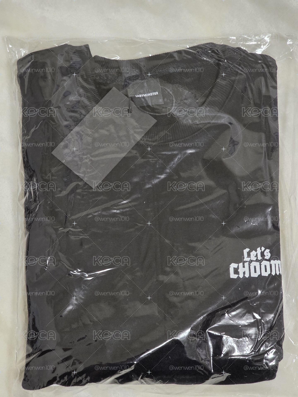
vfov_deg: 28.2
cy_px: 198
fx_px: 792
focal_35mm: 69
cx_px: 149
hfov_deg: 21.3
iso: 400
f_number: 2.4
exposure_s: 1/30
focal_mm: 7.9
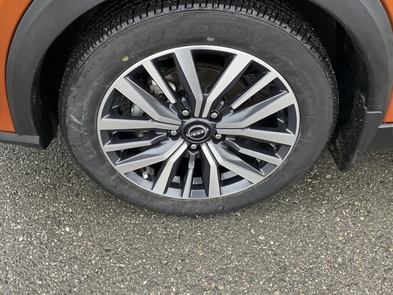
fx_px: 431
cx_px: 175
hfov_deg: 48.9
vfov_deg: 37.7
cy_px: 130
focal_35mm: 38
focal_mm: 3
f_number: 1.8
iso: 20
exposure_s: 1/122
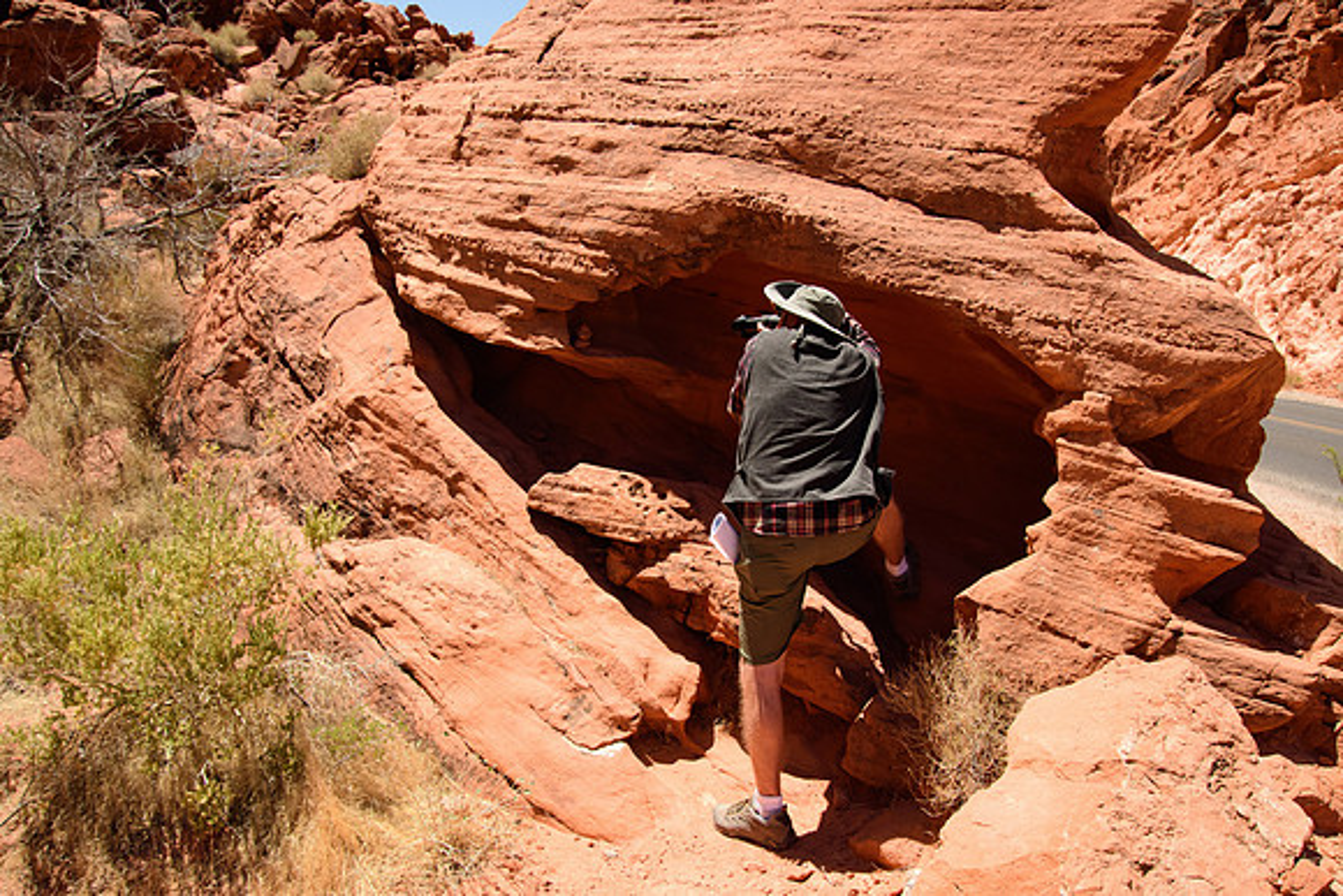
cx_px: 672
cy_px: 448
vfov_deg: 48.0
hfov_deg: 67.4
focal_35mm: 27
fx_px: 1007
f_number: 8
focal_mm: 18
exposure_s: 1/500
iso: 800
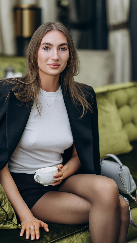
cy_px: 127
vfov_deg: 22.5
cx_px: 52
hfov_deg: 12.7
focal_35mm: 95
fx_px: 614
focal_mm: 85
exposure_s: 1/250
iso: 100
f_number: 1.8
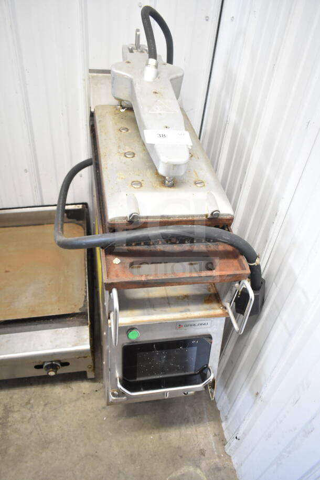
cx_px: 160
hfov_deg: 48.0
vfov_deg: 67.4
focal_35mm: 27
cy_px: 240
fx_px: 360
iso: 1600
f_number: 3.5
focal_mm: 18
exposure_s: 1/50
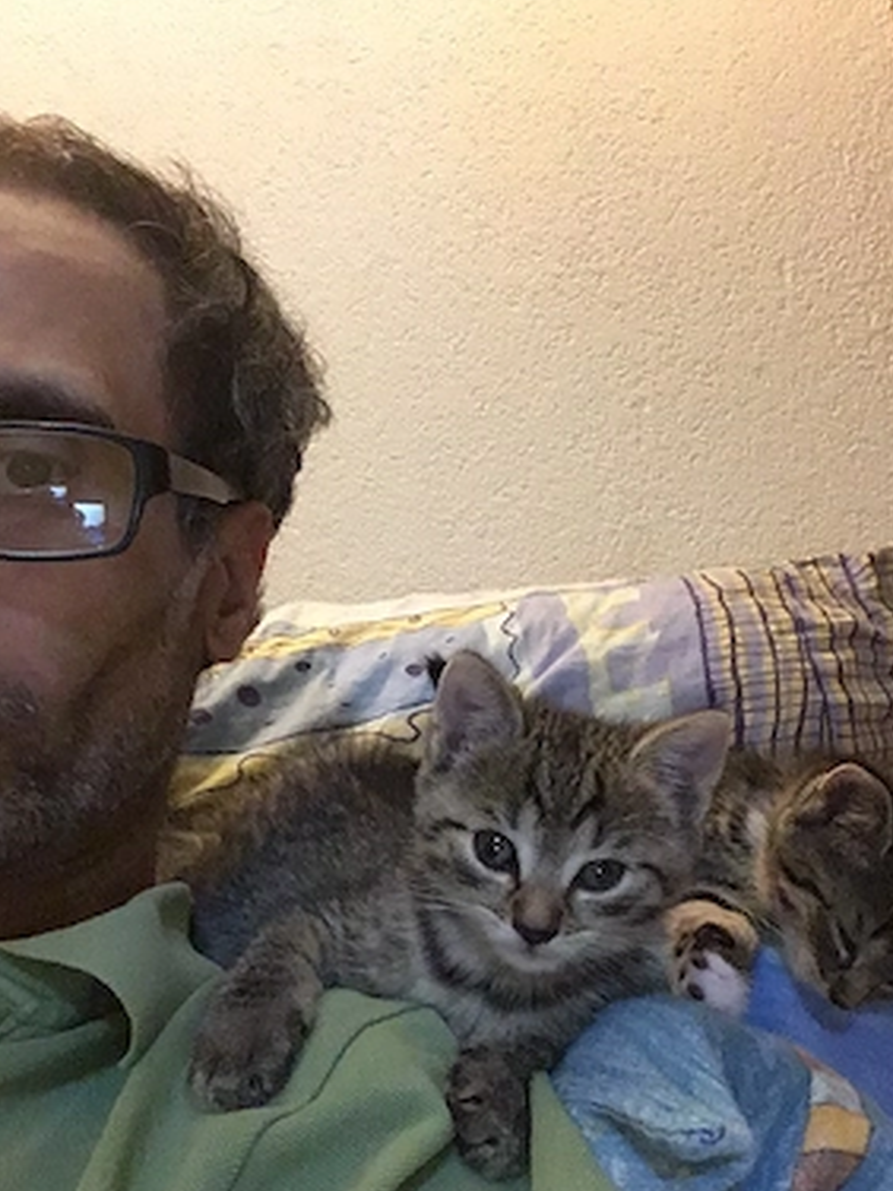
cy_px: 621
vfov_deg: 55.3
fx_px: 1135
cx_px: 462
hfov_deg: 42.9
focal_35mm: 33
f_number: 2.4
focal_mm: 2.15
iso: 1000
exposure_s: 1/17
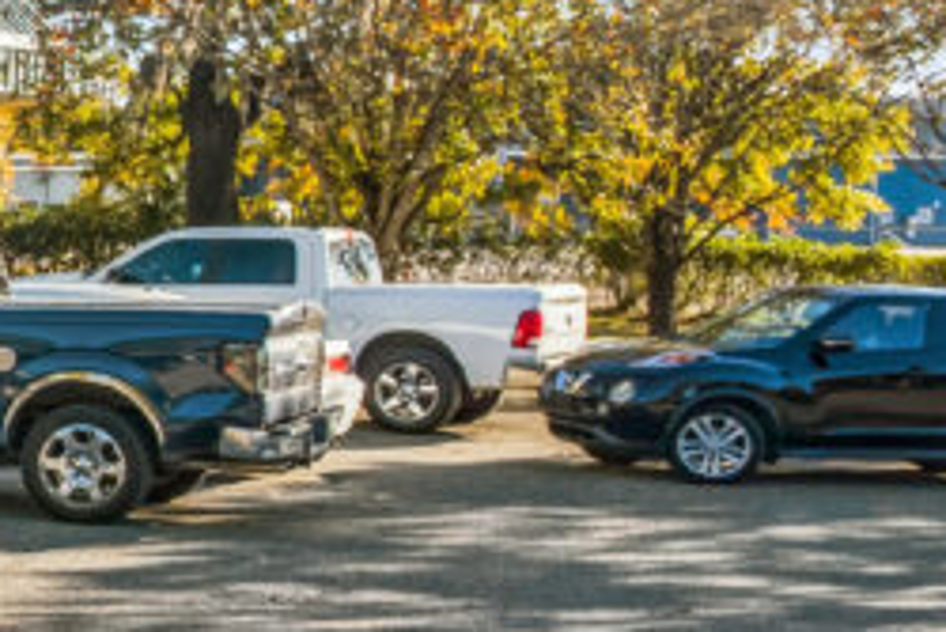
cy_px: 390
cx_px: -950
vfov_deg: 15.2
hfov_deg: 16.8
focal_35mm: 90
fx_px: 2366
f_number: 2.8
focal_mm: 8.4
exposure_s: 1/200
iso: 100
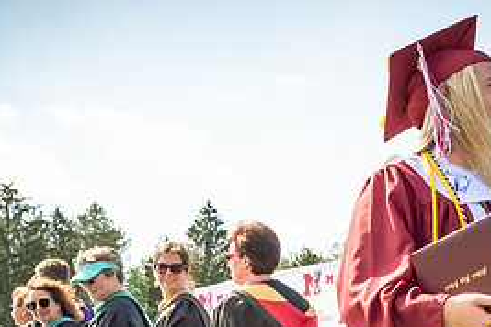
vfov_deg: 17.0
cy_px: 412
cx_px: 382
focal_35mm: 76
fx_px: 1036
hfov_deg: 26.2
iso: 200
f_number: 7.1
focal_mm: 20
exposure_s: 1/800
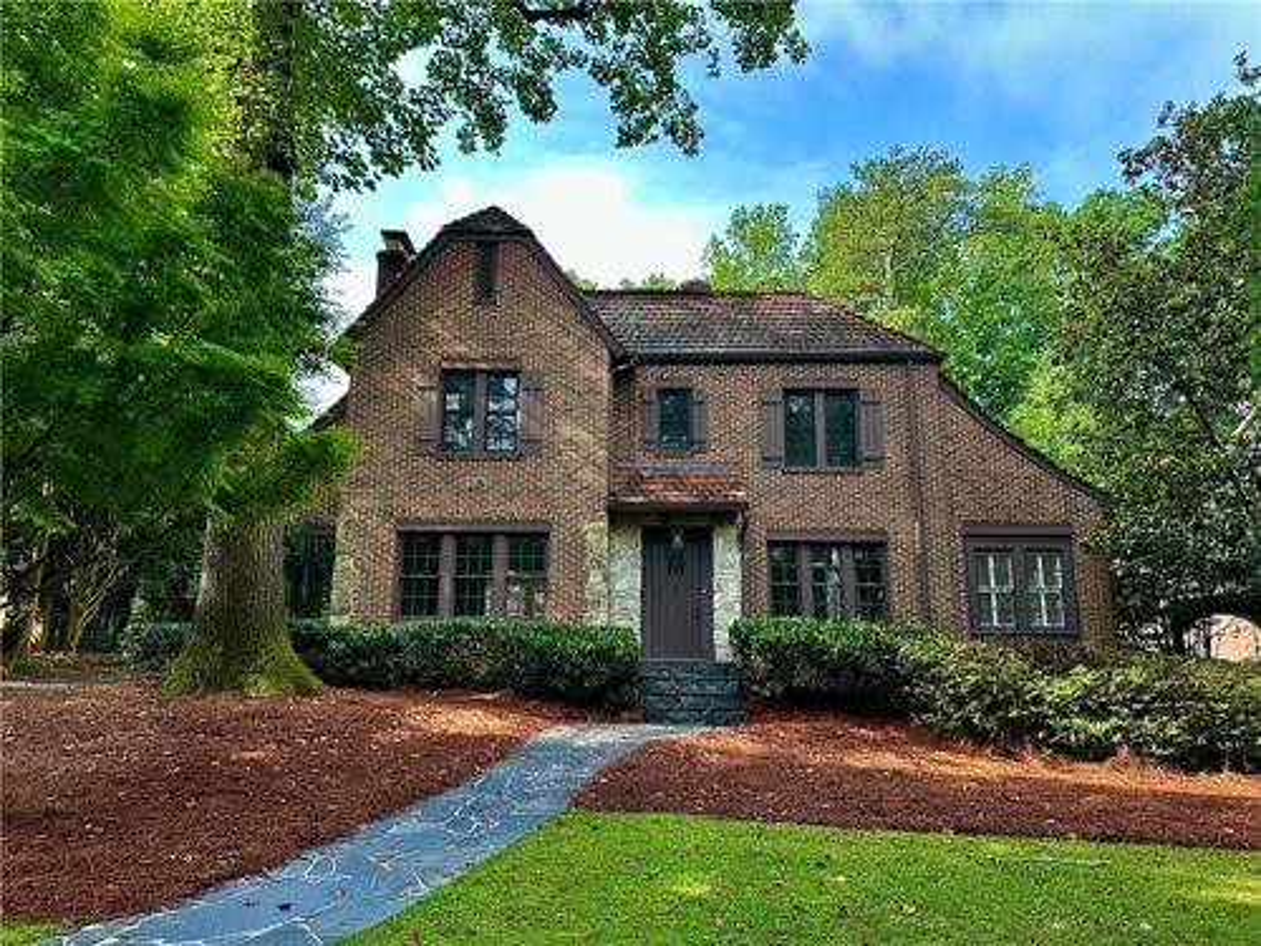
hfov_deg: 71.6
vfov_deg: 56.8
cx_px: 630
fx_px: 874
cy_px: 473
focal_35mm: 24
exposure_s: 1/462
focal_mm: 6.86
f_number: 1.78
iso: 80
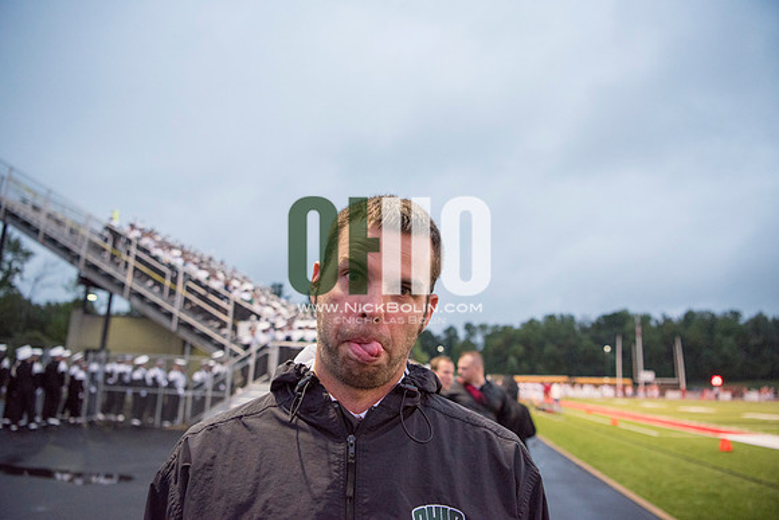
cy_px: 260
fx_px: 519
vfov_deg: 53.2
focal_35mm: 24
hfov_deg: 73.7
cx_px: 390
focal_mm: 24
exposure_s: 1/800
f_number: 3.2
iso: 2000
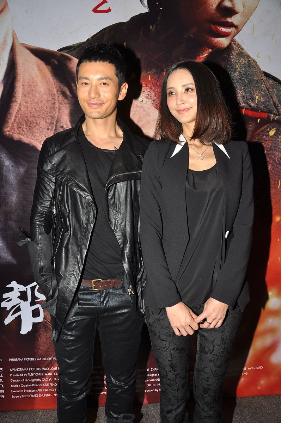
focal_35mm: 30
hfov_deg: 43.5
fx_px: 352
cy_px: 212
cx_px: 140
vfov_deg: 62.0
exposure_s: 1/200
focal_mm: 20
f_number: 6.3
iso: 200
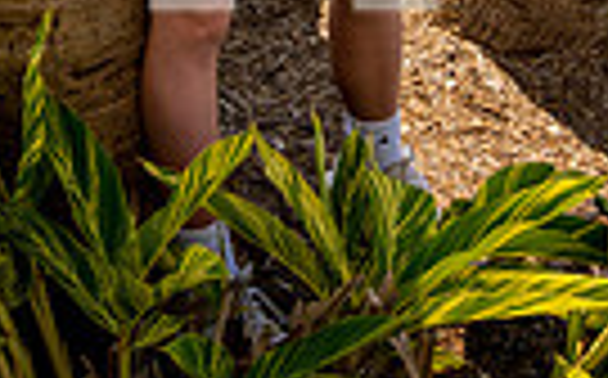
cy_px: -441
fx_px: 1407
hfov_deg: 24.4
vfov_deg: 12.8
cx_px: 311
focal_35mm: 85
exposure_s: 1/200
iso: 250
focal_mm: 25
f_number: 11
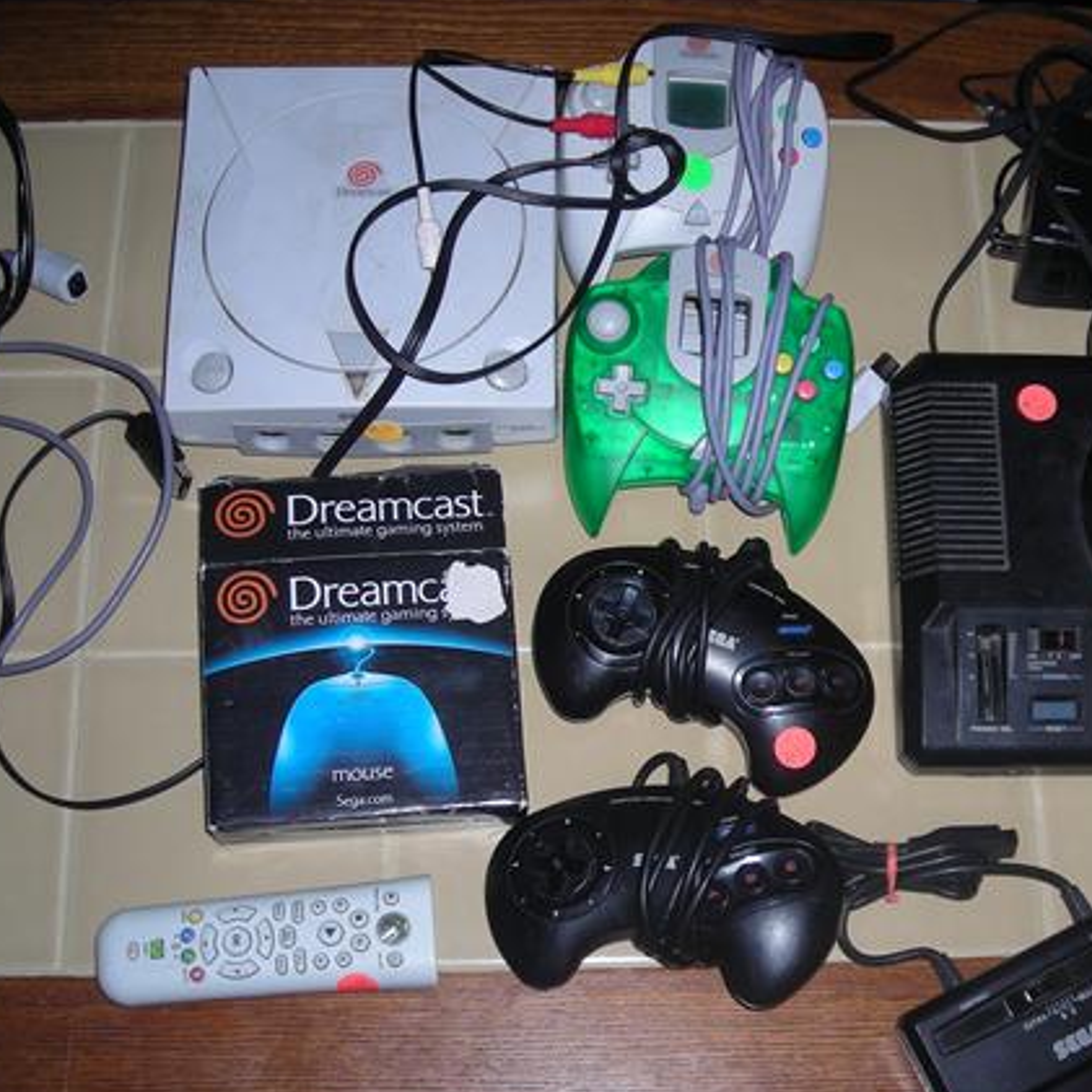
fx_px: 1820
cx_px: 752
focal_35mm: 51
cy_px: 584
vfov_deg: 33.4
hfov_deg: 33.0
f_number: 3.2
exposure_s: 1/60
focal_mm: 6.3
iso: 50
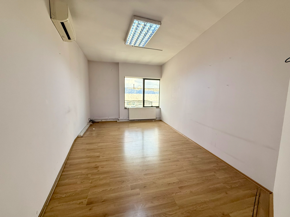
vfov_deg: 85.7
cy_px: 108
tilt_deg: -4.8
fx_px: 117
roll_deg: -0.1
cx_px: 145
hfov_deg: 102.1
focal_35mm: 14
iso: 160
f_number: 2.2
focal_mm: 2.22
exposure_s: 1/99
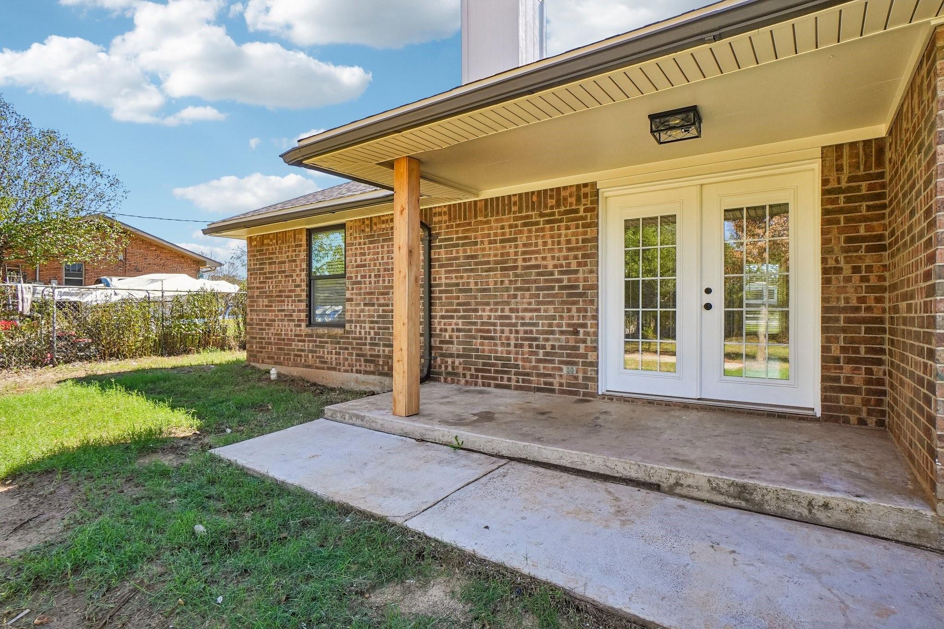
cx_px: 472
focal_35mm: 18
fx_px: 472
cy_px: 314
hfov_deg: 90.0
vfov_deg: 67.4
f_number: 8
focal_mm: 12
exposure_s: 1/250
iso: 400
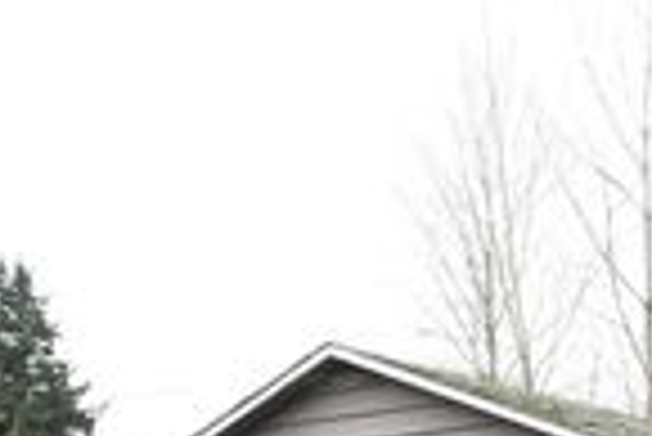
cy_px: 676
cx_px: 382
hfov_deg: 21.9
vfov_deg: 13.7
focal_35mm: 93
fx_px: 1686
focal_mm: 18
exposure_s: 1/30
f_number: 10
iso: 200
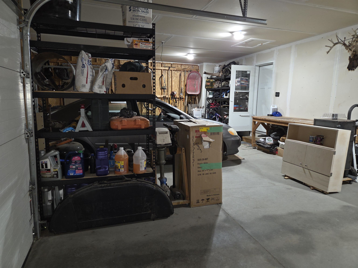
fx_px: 238
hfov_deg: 73.9
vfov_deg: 58.9
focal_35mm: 23
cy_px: 134
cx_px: 179
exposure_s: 1/24
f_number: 1.8
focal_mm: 5.4
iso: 160
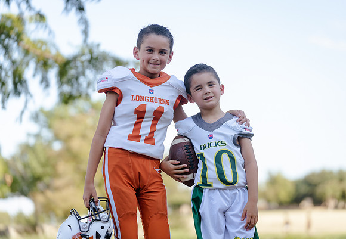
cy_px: 116
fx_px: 1278
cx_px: 184
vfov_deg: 10.7
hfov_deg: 15.4
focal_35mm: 131
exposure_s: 1/320
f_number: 3.2
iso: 125
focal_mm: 125
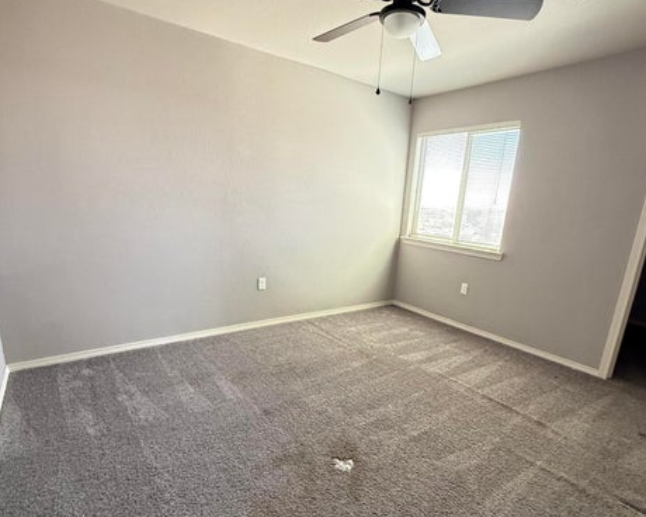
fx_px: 363
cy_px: 298
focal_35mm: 19
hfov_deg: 83.2
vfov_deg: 70.4
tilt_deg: -14.8
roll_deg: -2.5
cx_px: 336
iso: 640
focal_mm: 2.22
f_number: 2.2
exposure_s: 1/120
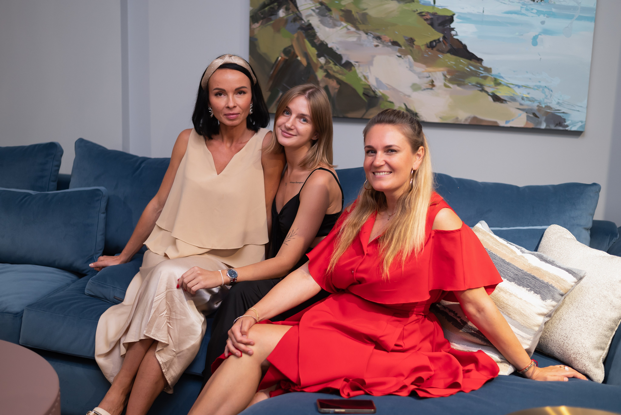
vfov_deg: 27.0
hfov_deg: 39.6
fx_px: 863
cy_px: 208
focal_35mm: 50
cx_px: 310
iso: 160
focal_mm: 50
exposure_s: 1/200
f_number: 2.2
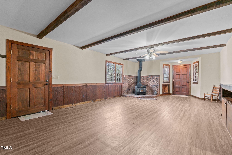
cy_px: 78
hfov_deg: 95.0
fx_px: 106
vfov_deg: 72.1
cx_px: 116
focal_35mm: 16
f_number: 8
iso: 400
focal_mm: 16.5
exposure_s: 1/4
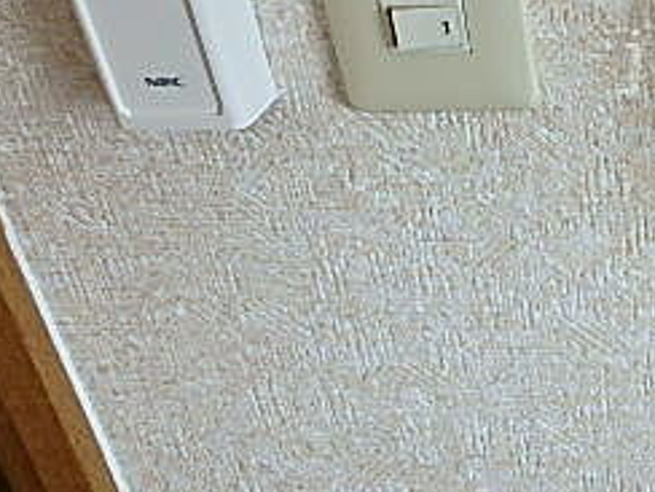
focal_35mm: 55
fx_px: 1041
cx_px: 803
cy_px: 62
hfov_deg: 29.6
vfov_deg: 25.8
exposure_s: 1/60
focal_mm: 3.7
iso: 160
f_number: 3.5
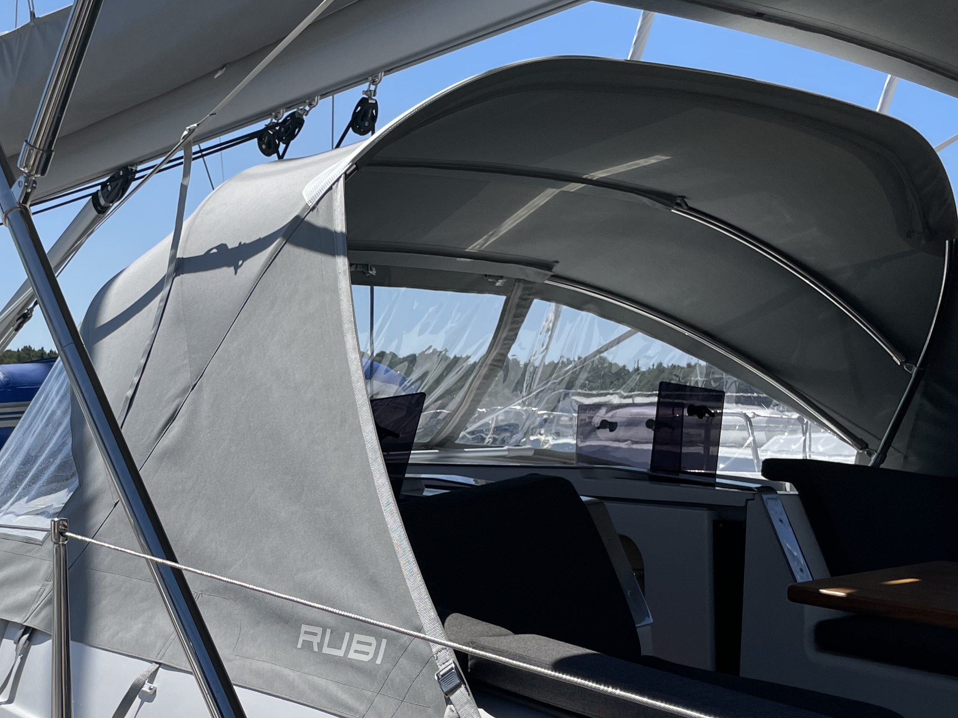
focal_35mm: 48
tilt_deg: -1.3
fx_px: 1328
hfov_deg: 38.0
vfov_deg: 30.1
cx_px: 173
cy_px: 455
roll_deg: +1.3
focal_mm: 4.2
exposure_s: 1/6135
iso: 32
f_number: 1.6
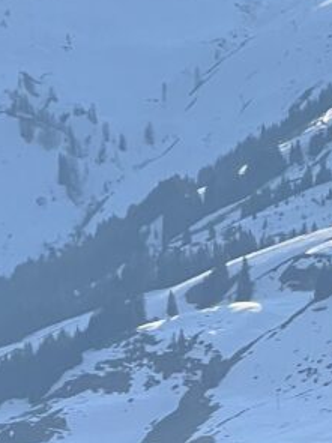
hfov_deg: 3.5
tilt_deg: -8.9
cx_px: 702
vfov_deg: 4.6
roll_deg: +1.4
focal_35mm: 418
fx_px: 5349
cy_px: 987
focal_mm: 9
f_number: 2.8
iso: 32
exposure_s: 1/779
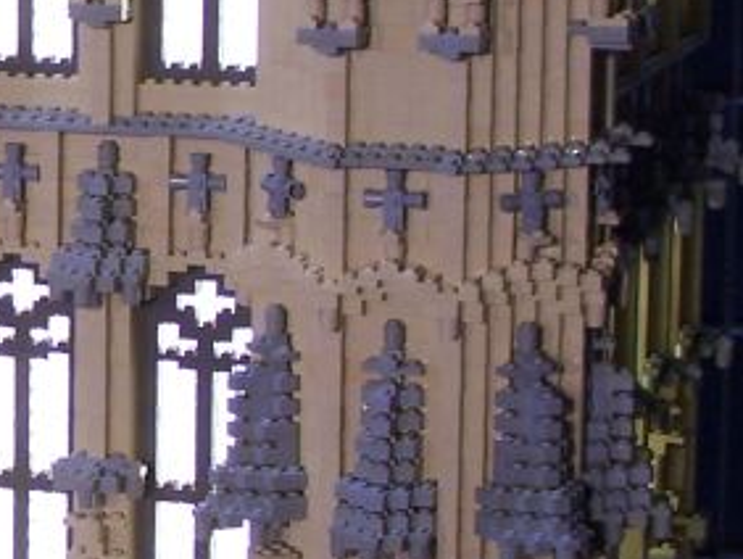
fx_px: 4597
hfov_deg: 8.9
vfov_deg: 6.9
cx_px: -582
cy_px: 153
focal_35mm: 214
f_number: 3.1
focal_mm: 9.8
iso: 80
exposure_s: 1/3
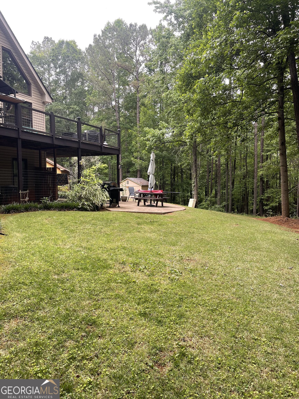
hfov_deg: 54.9
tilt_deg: -2.2
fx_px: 288
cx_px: 150
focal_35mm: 25
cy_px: 200
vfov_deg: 69.4
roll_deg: +1.7
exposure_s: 1/256
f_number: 1.6
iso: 32
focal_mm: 5.1
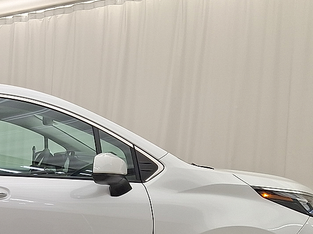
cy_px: 233
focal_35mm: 72
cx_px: -70
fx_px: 651
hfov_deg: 24.3
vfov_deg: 19.8
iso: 25
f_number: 1.8
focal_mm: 4.69
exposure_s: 1/124
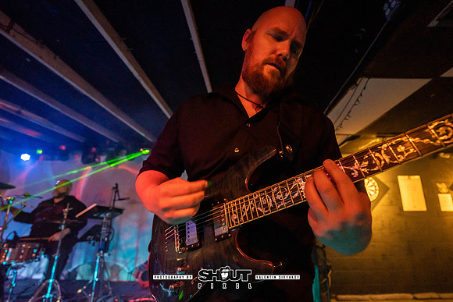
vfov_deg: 75.8
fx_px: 194
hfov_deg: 98.6
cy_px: 158
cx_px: 247
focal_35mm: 15
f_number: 2.8
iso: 3200
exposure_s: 1/250
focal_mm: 14
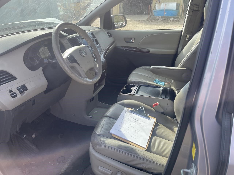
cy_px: 88
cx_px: 117
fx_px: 169
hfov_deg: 69.4
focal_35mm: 25
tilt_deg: -21.6
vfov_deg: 54.9
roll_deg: +0.3
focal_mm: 5.1
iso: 32
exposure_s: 1/596
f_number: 1.6
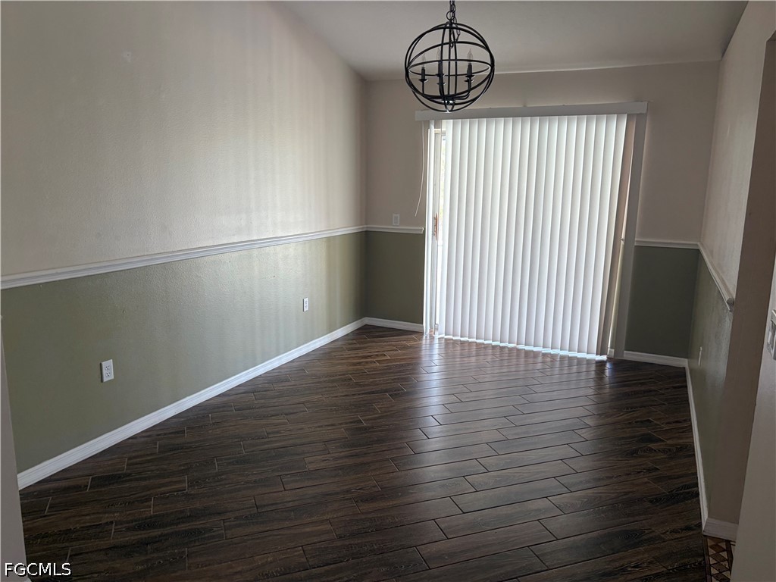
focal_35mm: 26
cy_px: 291
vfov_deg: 53.1
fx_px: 583
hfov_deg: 67.3
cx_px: 388
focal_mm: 5.96
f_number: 1.6
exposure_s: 1/98
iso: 125
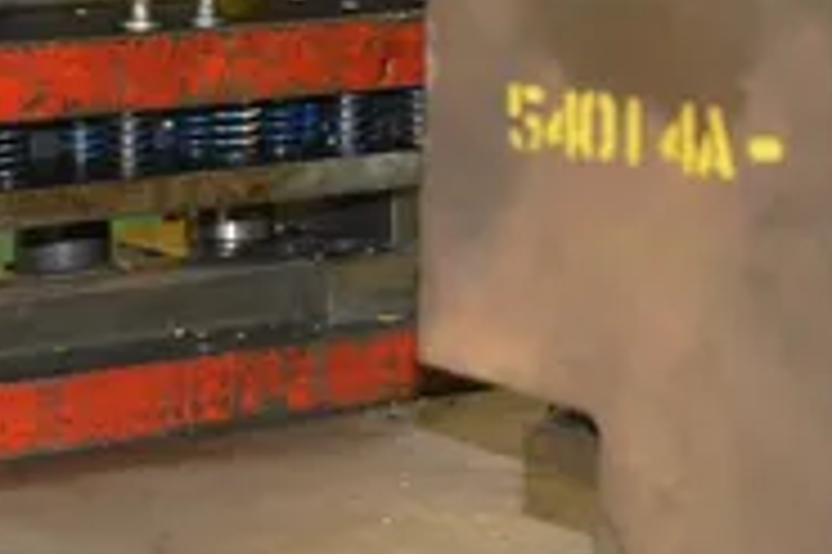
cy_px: 297
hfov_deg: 13.1
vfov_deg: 8.8
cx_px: 126
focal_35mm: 156
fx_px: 3602
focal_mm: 48
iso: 2000
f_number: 4.5
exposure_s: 1/60
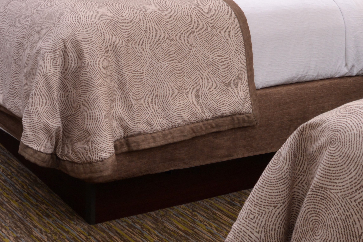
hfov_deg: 25.2
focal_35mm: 77
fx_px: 776
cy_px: 3
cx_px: 8
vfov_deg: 17.3
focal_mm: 24
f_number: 13
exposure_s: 1/3
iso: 640
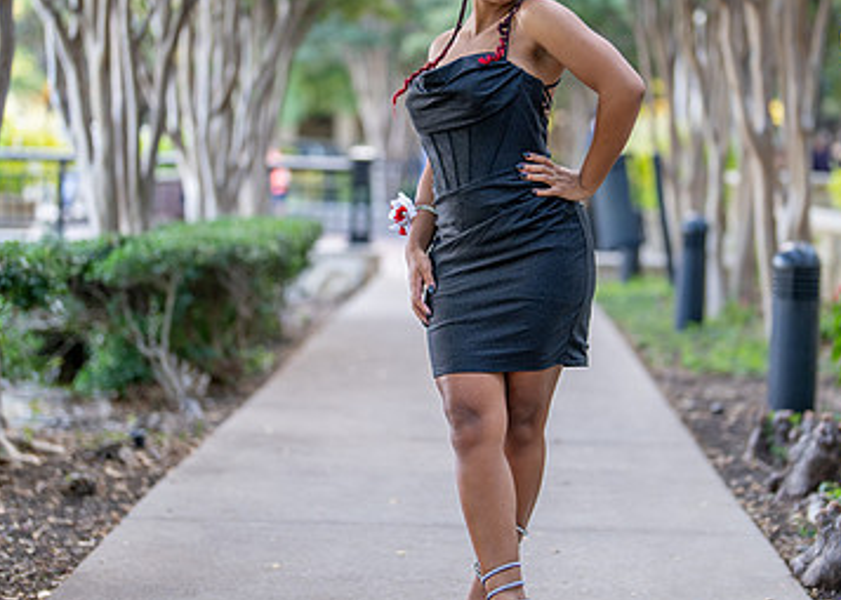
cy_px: 256
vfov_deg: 16.8
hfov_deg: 23.4
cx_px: 504
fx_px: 2030
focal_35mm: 85
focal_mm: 50
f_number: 1.2
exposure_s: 1/400
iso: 160
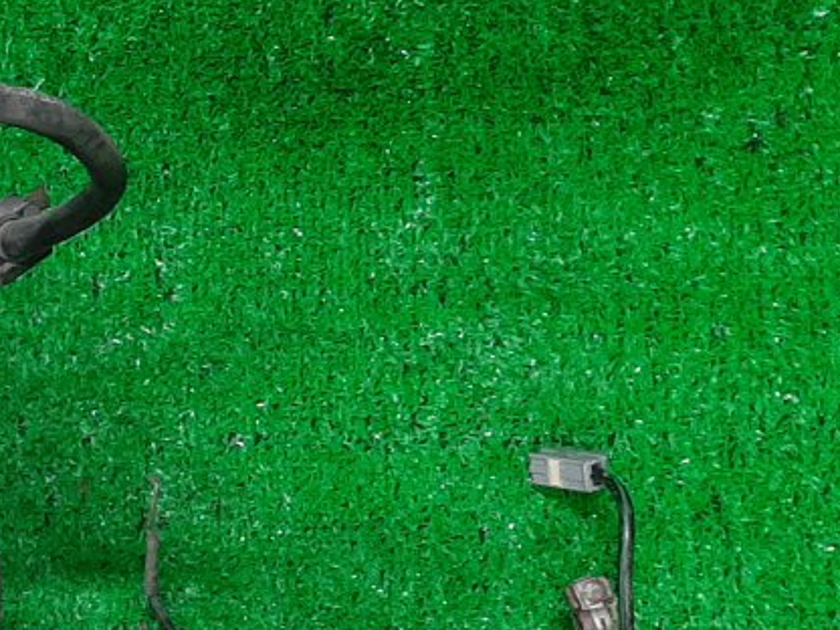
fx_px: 2184
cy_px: 662
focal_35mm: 90
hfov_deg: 18.0
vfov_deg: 16.0
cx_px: -602
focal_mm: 3.93
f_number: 1.7
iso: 152
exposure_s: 1/50
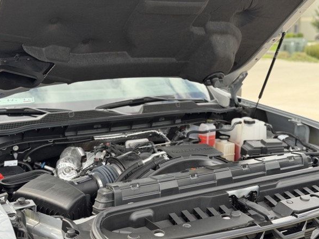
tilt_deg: -10.7
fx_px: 479
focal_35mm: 52
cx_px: 161
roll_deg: +0.0
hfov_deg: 36.8
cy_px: 127
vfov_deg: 28.0
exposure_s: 1/601
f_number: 1.78
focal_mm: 6.76
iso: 80
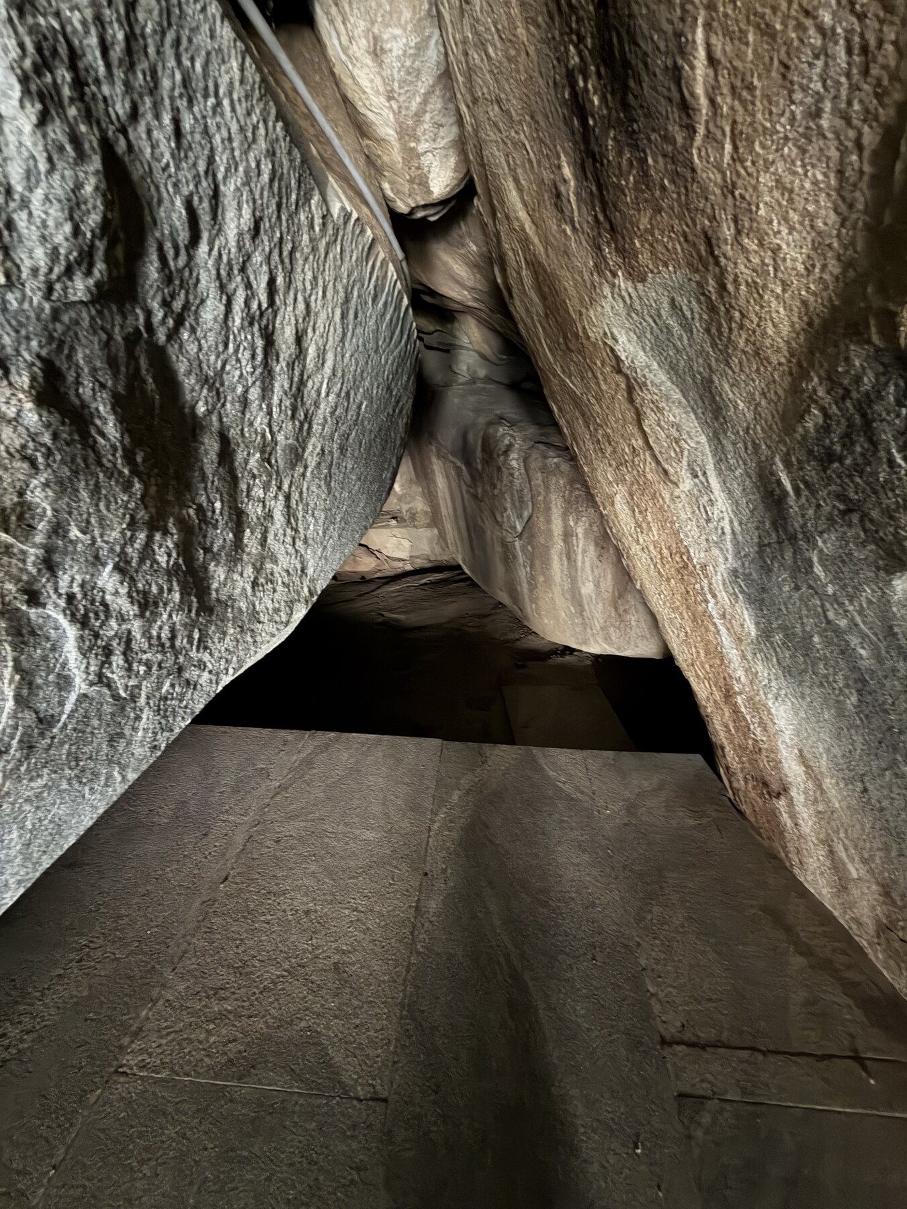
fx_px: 489
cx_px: 454
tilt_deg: -21.2
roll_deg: -0.6
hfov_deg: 85.7
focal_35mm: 14
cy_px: 604
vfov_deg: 102.1
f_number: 2.2
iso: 1250
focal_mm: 2.22
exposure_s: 1/12
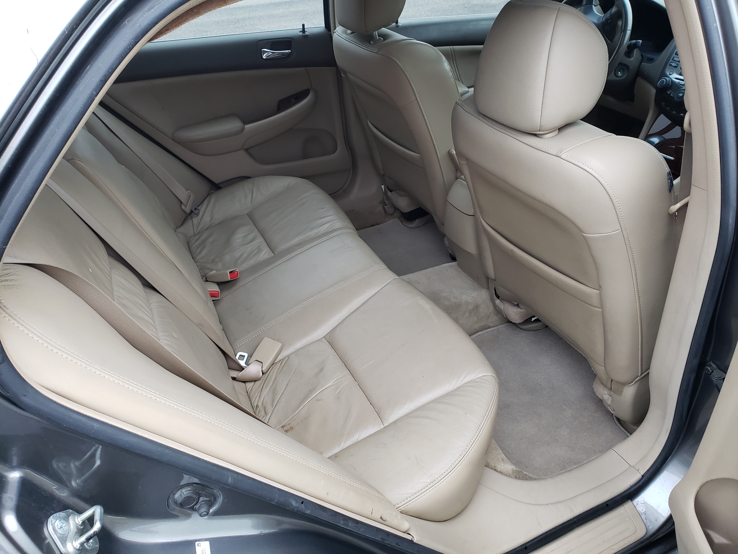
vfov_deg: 53.1
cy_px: 277
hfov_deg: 67.3
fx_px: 554
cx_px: 369
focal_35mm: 26
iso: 320
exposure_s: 1/60
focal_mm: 4.3
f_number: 2.4
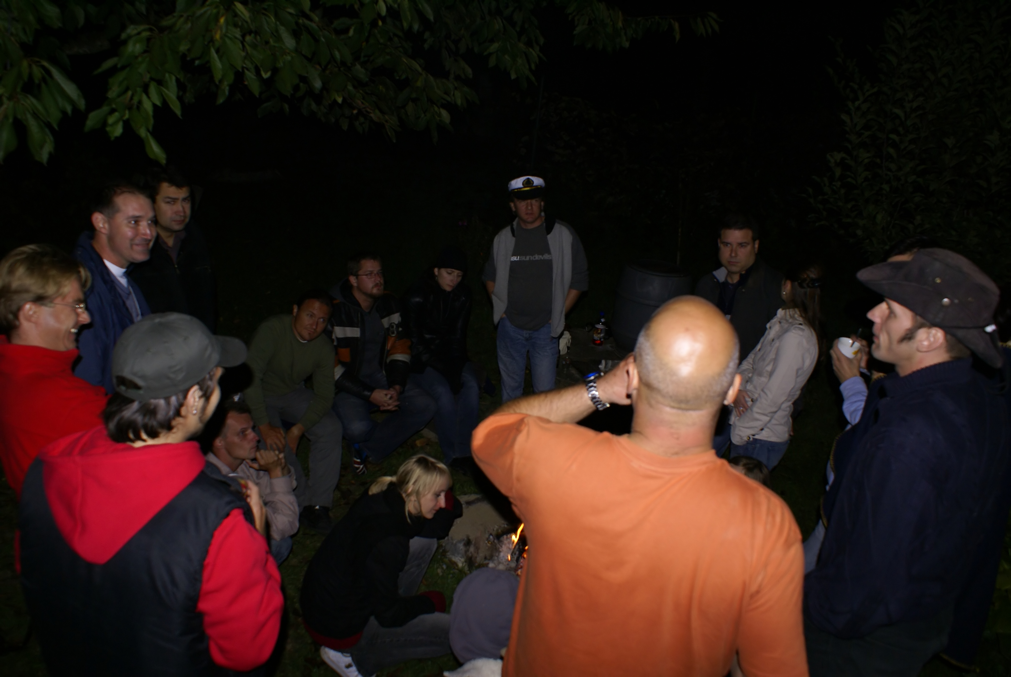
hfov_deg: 67.3
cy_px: 338
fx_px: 759
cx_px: 506
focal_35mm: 27
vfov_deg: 48.0
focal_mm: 18
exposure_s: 1/80
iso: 400
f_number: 5.6
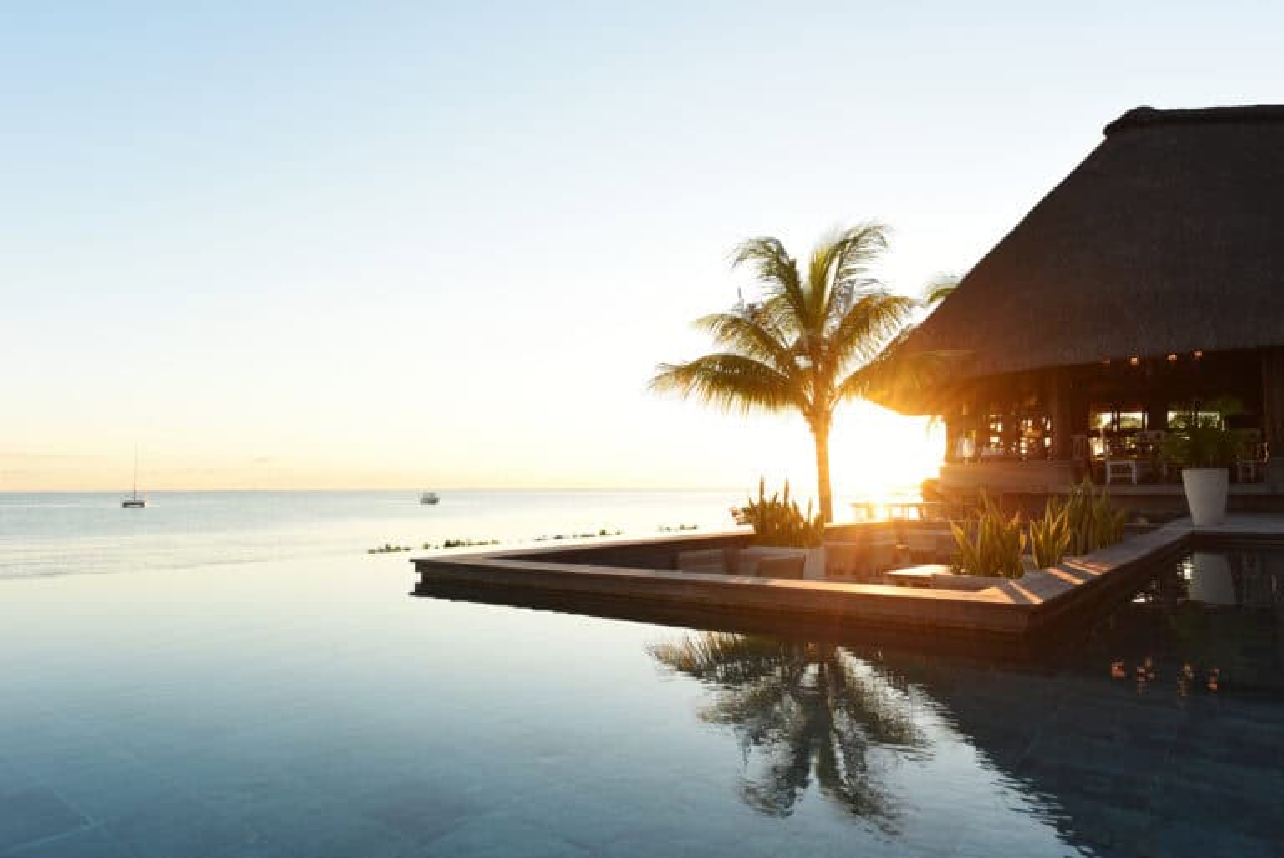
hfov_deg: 73.7
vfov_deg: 53.2
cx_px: 642
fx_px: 856
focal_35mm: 24
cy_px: 429
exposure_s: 1/160
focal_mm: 24
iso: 400
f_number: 8
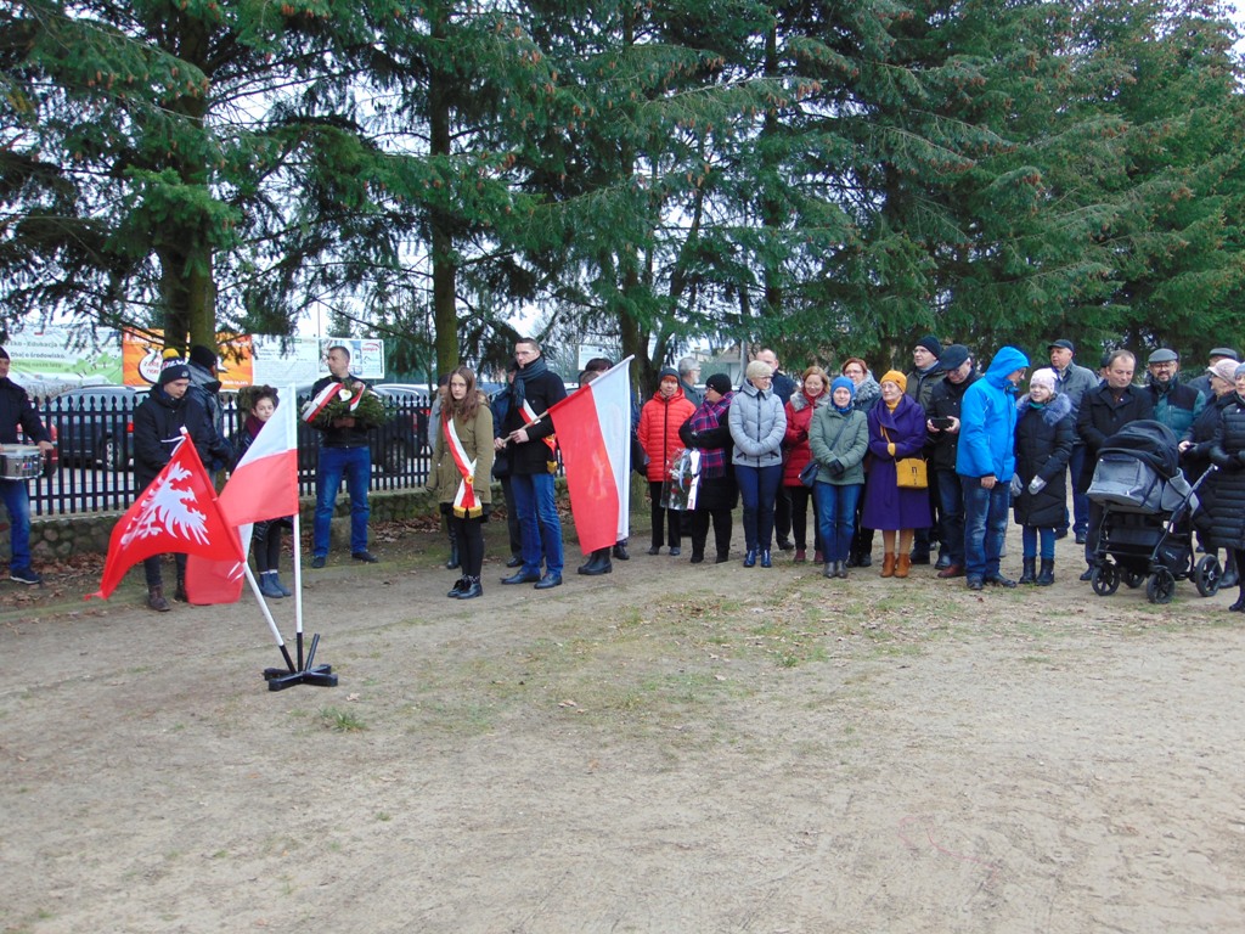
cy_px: 467
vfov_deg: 40.7
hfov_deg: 52.6
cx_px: 622
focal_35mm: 35
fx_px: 1259
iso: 80
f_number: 3.2
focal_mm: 6.3
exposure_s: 1/50
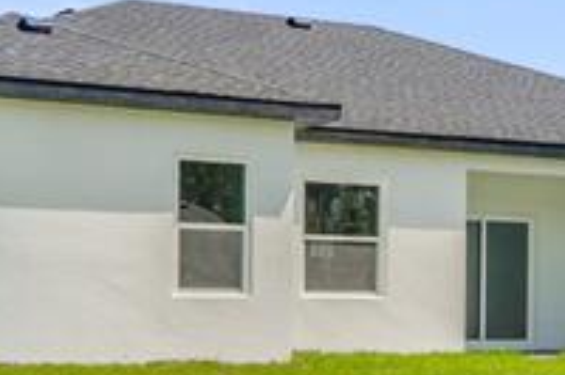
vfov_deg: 14.8
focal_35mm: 92
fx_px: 1443
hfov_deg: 21.9
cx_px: 444
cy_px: 293
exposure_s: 1/320
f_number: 6.3
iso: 100
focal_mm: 12
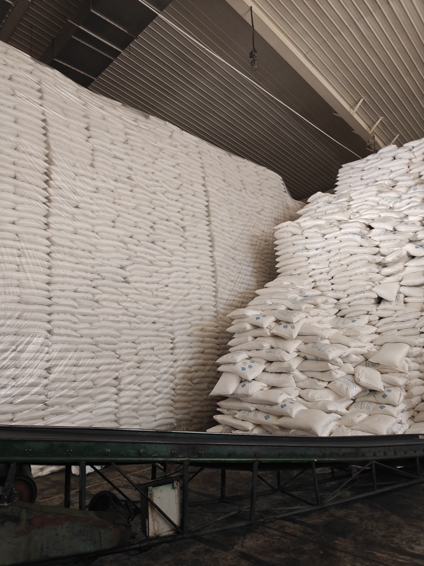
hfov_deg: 58.9
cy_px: 283
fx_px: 376
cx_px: 212
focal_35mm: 23
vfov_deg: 73.9
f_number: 1.6
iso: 1250
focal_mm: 6.06
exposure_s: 1/50
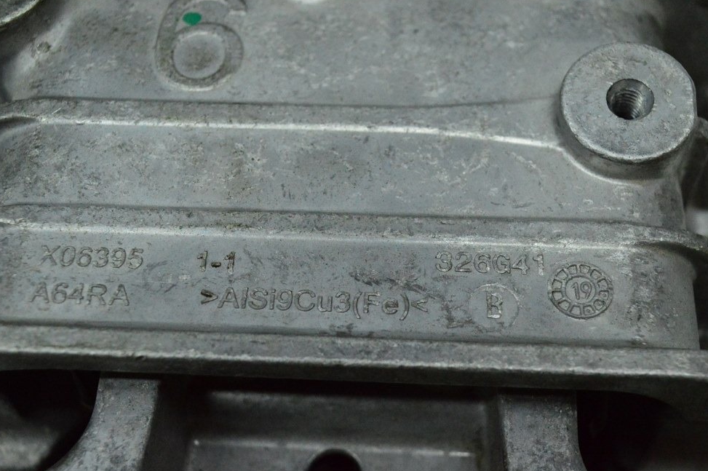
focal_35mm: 60
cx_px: 344
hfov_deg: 33.4
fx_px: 1179
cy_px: 245
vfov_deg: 22.6
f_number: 6.3
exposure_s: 1/640
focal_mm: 38
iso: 6400
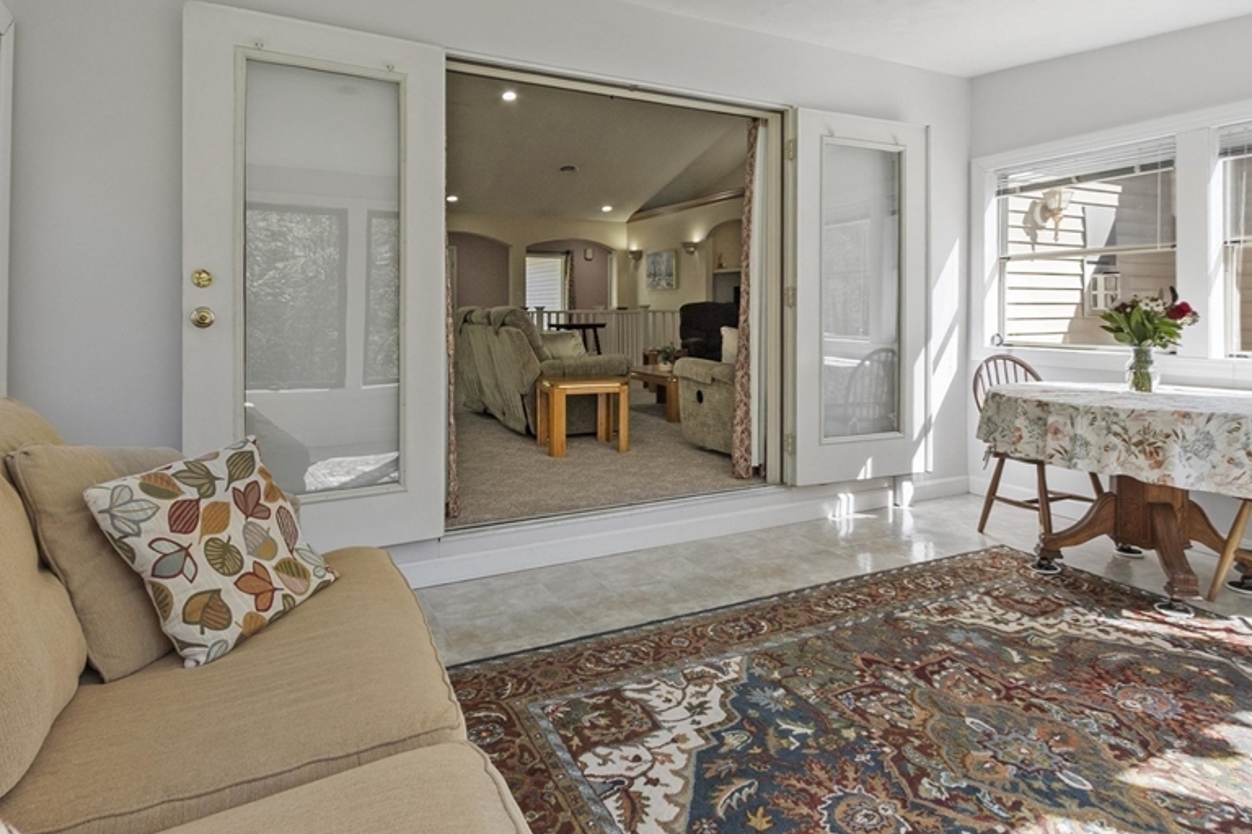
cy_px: 340
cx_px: 655
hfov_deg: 83.9
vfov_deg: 61.5
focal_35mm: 20
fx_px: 696
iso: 400
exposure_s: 1/20
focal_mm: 10
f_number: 7.1
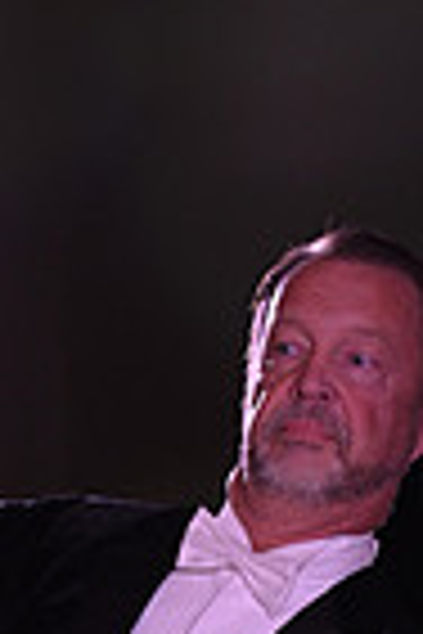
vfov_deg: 3.1
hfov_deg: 2.1
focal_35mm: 656
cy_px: 1281
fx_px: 11561
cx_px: 295
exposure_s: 1/200
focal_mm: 160
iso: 1250
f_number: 5.6
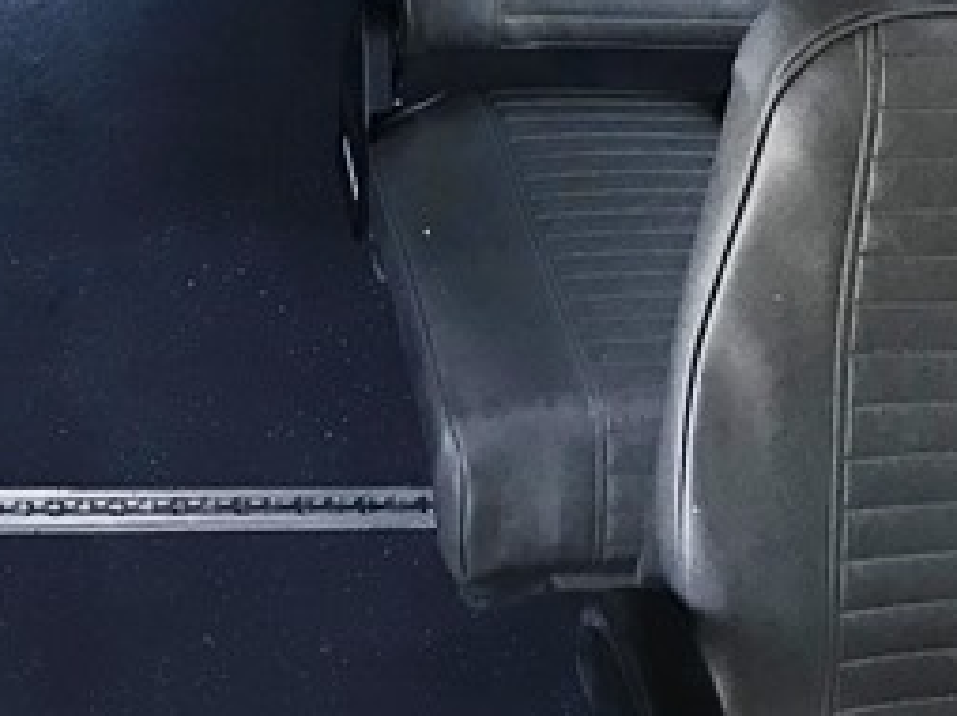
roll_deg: +1.1
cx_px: 19
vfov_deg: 12.4
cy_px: -399
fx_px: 3121
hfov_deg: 17.1
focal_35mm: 113
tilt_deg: -21.0
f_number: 1.8
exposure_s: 1/40
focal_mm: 3.99
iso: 25
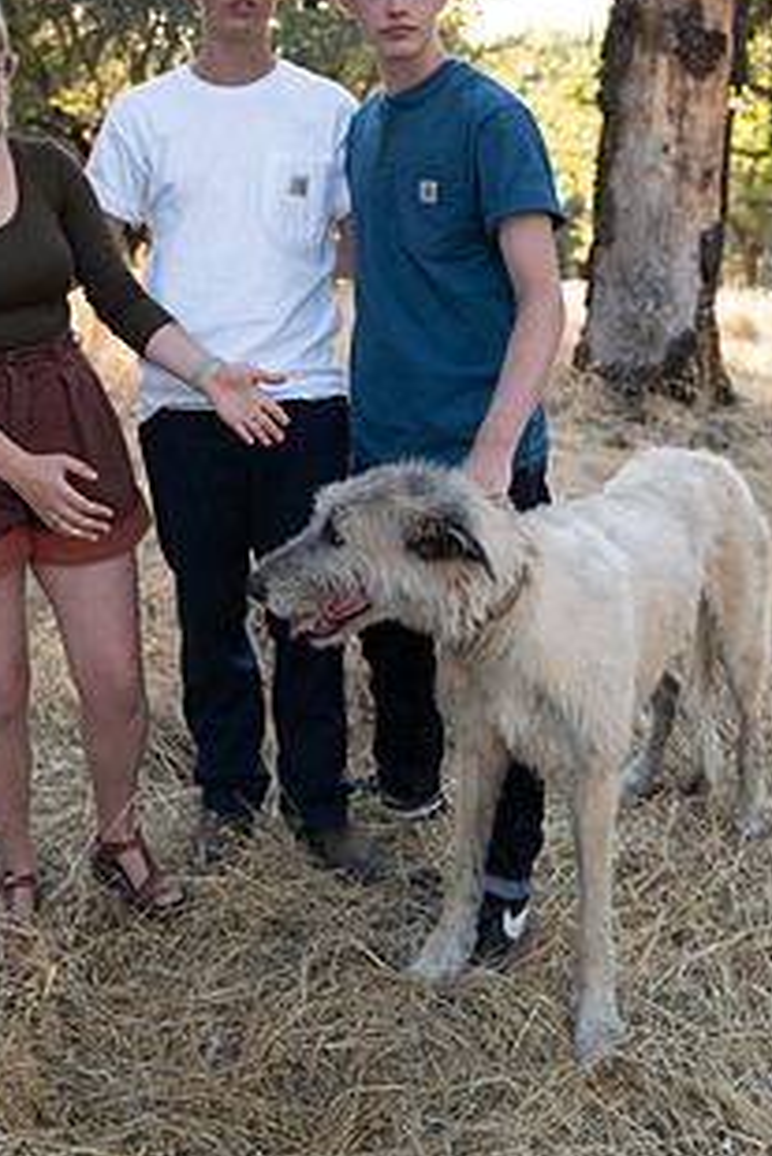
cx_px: 269
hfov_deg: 29.7
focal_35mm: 45
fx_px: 1446
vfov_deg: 42.9
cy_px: 365
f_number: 2.8
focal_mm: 31
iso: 250
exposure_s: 1/160
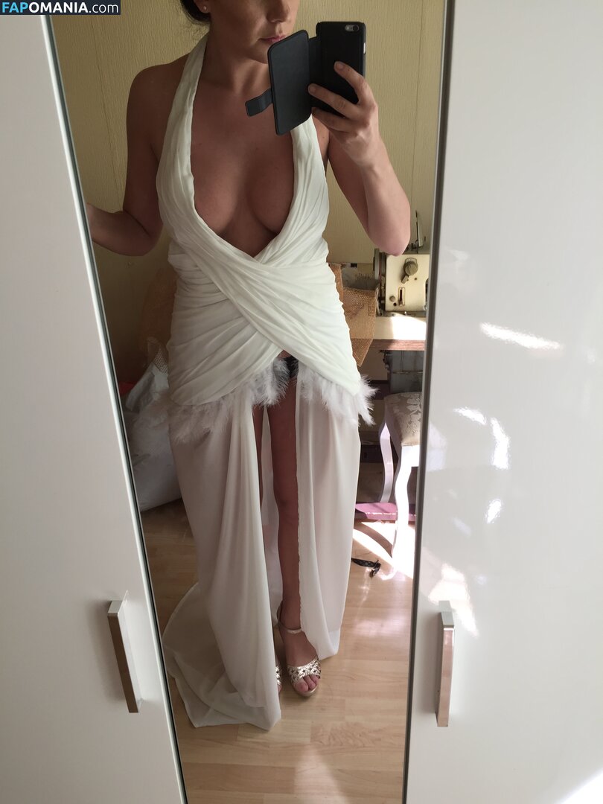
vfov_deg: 61.7
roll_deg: +1.2
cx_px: 302
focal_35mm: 29
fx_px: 674
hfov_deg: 48.2
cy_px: 402
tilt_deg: -25.2
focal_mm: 4.15
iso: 32
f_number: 2.2
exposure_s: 1/60
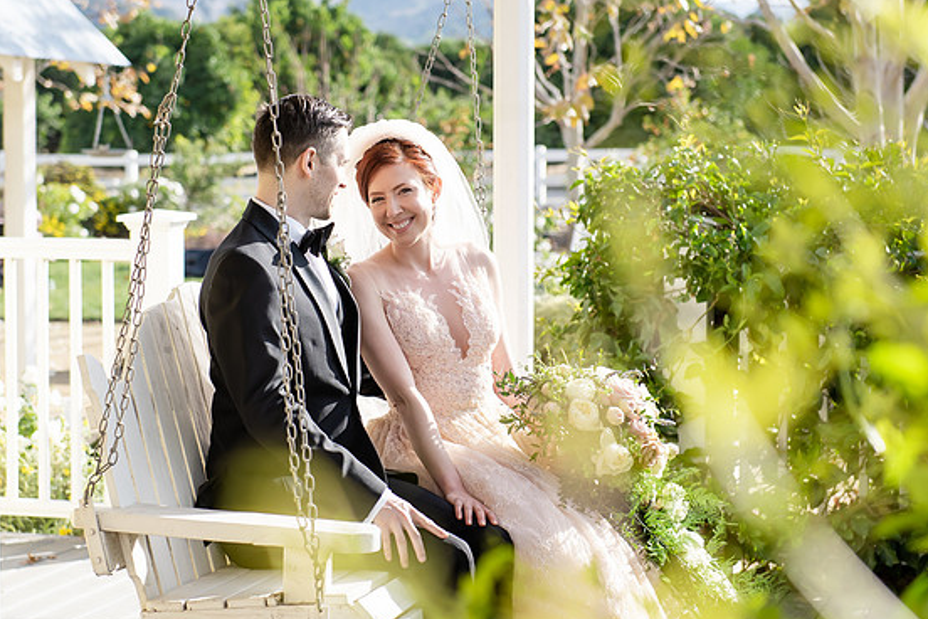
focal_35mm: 95
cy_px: 266
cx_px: 355
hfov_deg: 21.4
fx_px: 2449
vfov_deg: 14.4
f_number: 4
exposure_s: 1/1600
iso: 400
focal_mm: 70
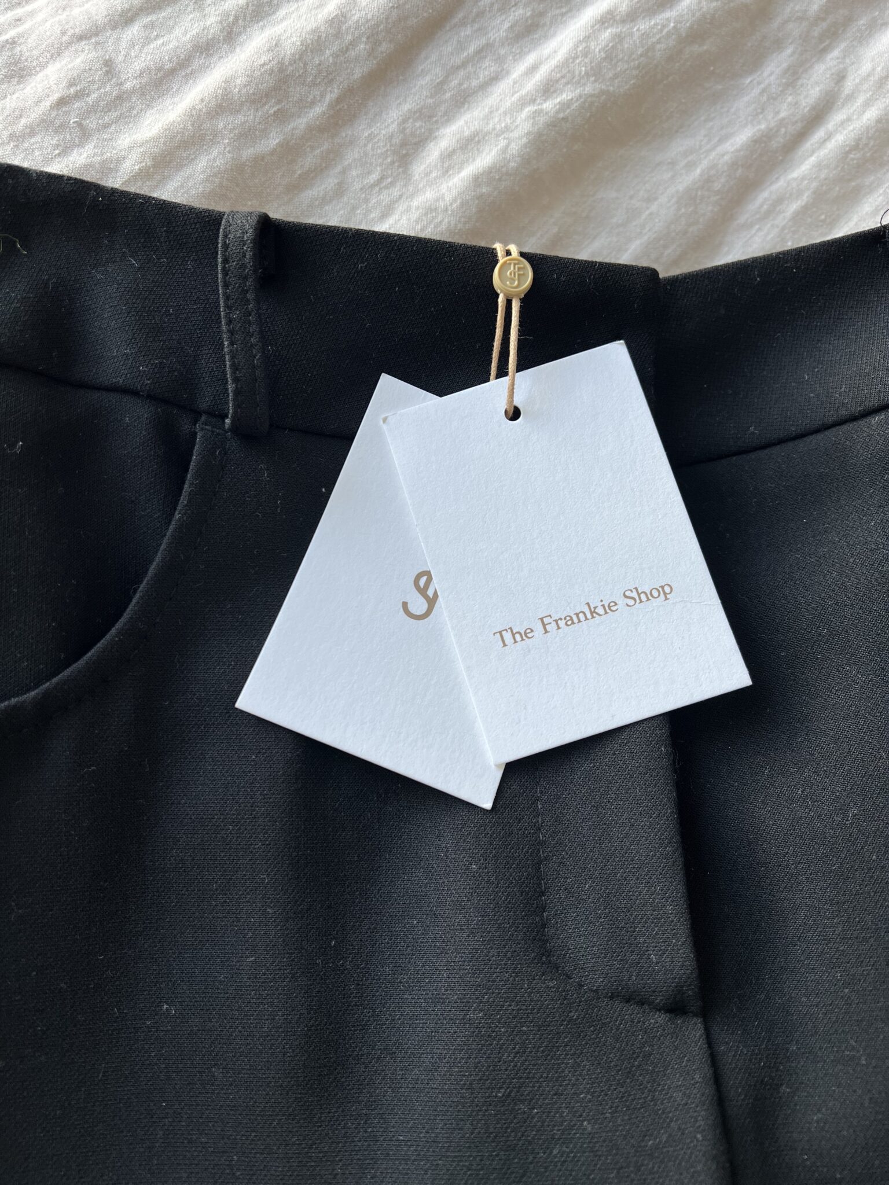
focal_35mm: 26
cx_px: 444
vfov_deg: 67.3
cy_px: 592
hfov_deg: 53.1
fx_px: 890
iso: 40
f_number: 1.5
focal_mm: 5.7
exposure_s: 1/121
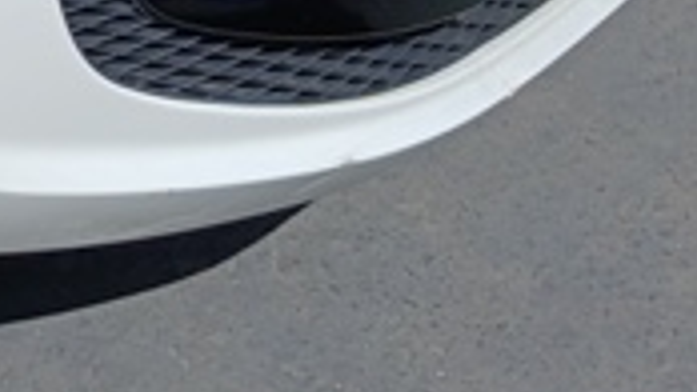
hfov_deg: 14.8
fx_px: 2403
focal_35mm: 130
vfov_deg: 8.6
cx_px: -473
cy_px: -532
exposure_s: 1/1387
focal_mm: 3.98
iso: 20
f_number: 1.8
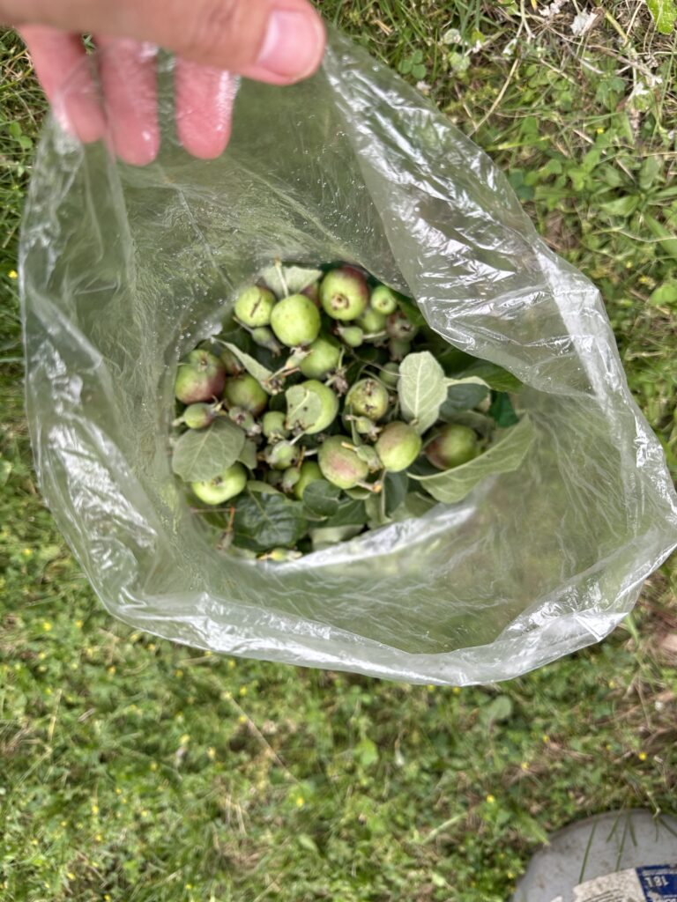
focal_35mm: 24
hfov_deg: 56.8
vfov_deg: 71.6
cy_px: 451
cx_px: 338
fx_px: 626
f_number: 1.78
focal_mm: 6.86
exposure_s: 1/233
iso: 64
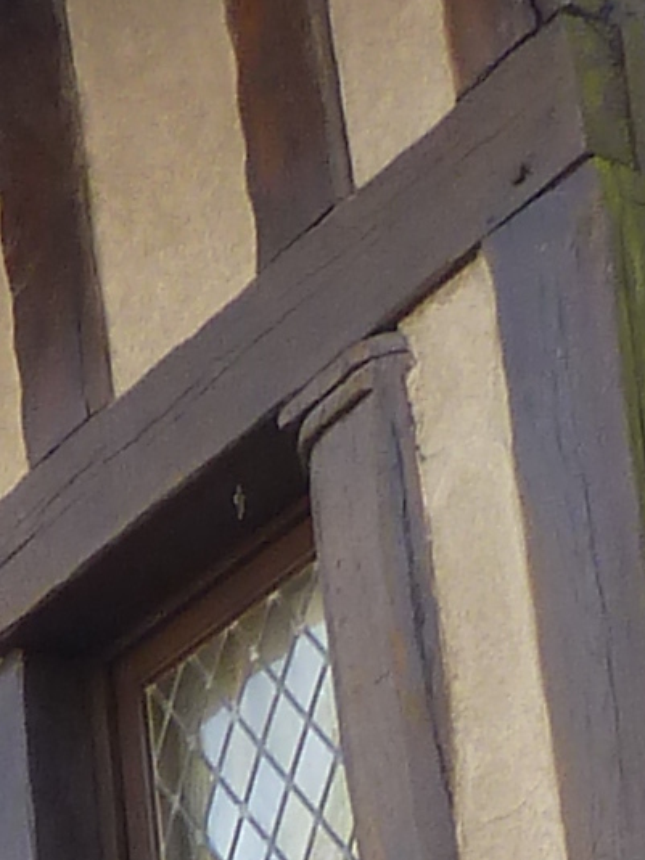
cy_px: 1964
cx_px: -714
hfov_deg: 7.6
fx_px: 4648
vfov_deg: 9.5
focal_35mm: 187
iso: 80
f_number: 4
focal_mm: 4.1
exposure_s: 1/100
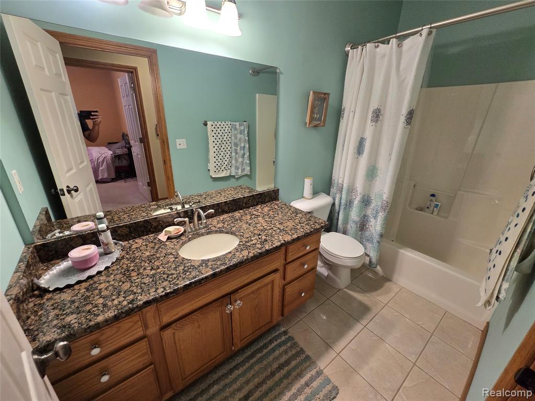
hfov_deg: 106.2
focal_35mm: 13
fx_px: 201
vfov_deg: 89.9
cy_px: 200
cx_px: 268
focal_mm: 2.2
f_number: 2.2
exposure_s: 1/60
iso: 250
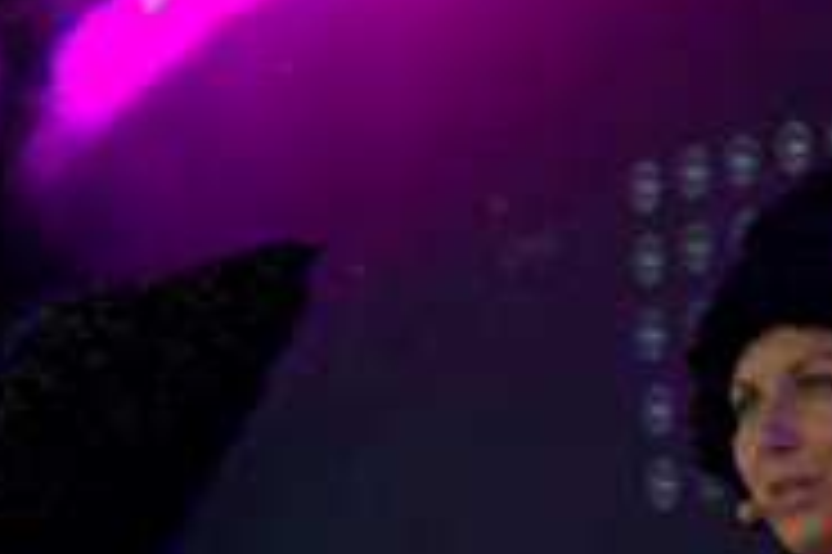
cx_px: -211
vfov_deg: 2.6
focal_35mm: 524
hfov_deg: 3.9
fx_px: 12099
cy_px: 730
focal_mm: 90
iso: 5000
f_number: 5.6
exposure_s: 1/125
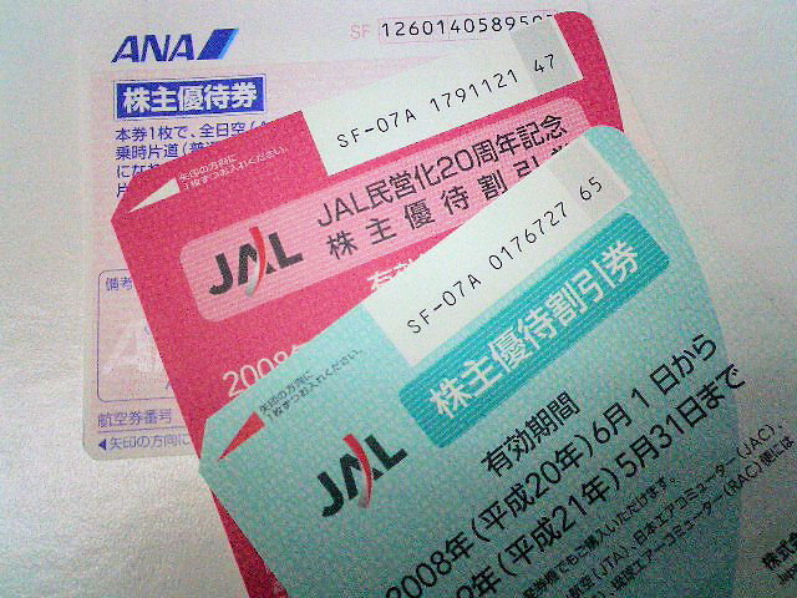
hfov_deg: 50.1
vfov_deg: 38.7
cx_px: 398
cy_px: 299
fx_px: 852
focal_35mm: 37
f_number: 3.5
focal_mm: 5.6
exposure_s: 1/250
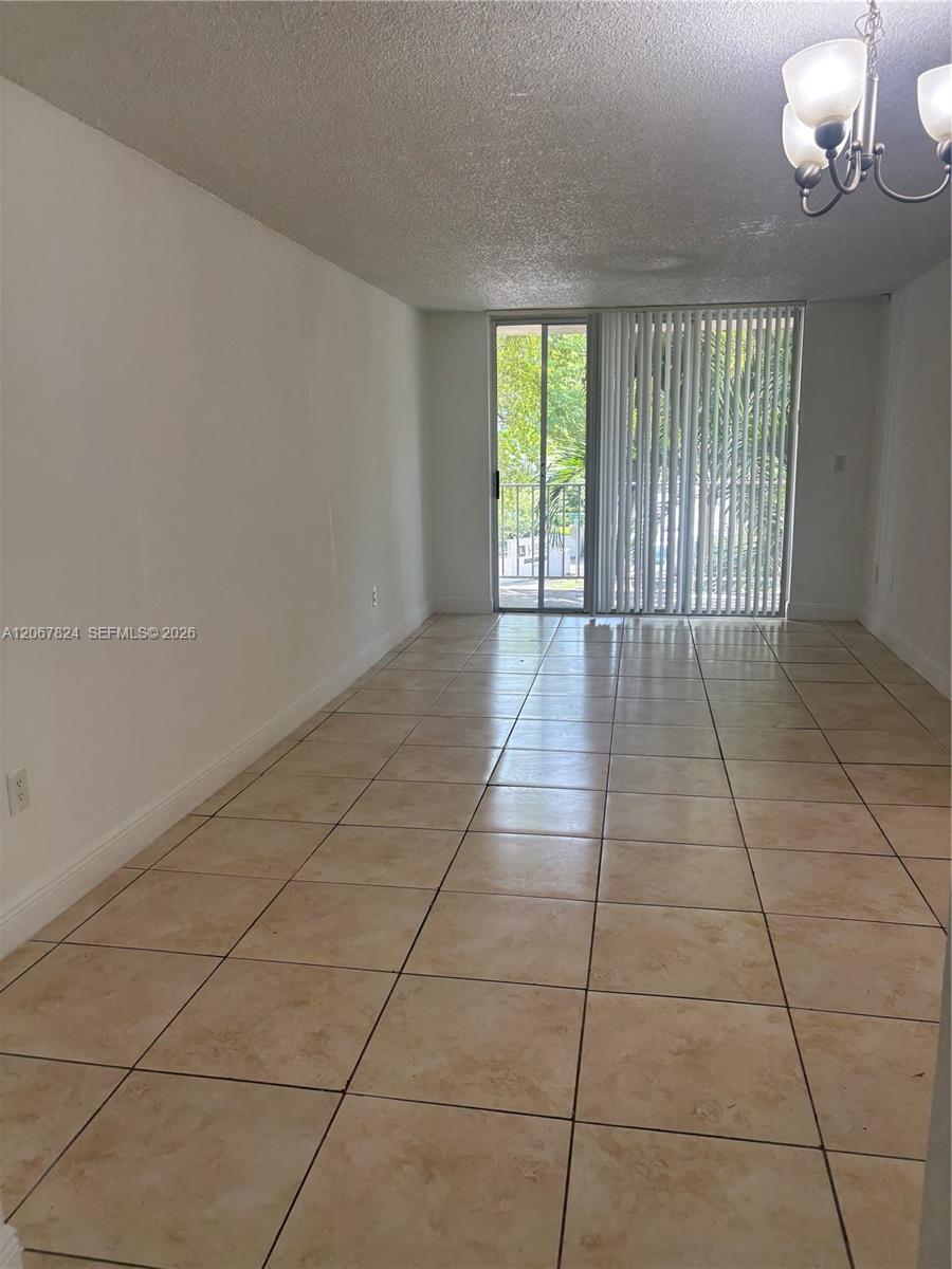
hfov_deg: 53.1
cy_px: 634
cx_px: 476
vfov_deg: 67.3
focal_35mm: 26
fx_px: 953
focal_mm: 5.96
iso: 100
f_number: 1.6
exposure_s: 1/120
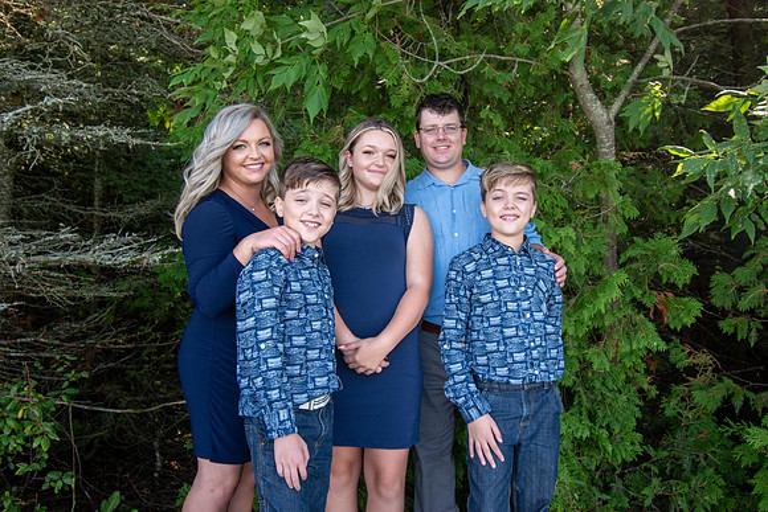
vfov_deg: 45.7
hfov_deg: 64.5
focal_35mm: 28
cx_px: 384
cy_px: 256
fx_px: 608
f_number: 5.6
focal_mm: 19
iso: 400
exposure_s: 1/125
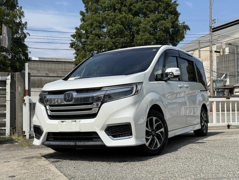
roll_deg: +0.8
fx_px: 331
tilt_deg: +2.6
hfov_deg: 39.7
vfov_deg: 30.3
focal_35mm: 48
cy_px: 90
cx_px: 120
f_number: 1.78
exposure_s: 1/7874
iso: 80
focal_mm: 6.76
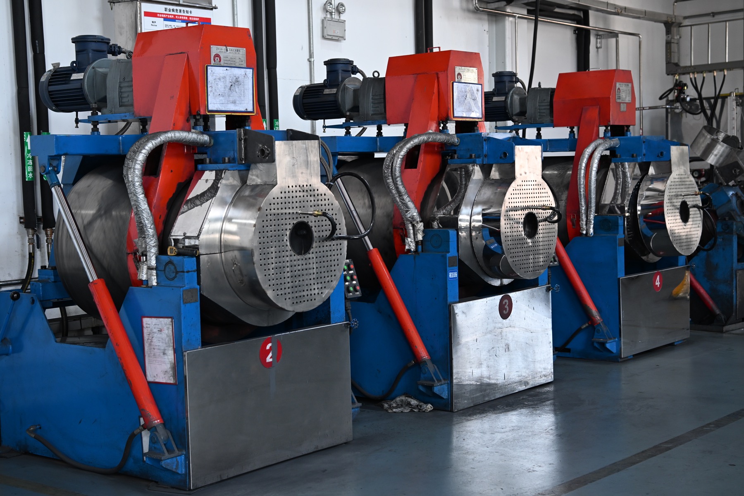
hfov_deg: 37.9
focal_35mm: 52
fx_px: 1085
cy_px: 248
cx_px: 372
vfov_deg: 25.8
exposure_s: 1/125
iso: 450
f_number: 2.8
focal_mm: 35
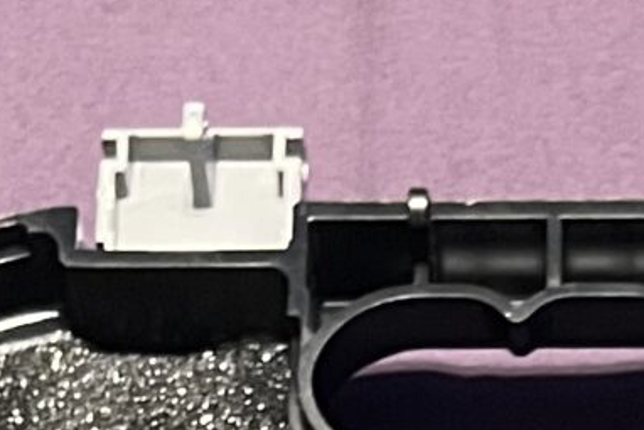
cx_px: 627
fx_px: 3239
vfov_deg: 5.9
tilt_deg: -72.1
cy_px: 1931
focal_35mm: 181
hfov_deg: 11.3
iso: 500
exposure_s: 1/40
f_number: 1.6
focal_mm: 5.1
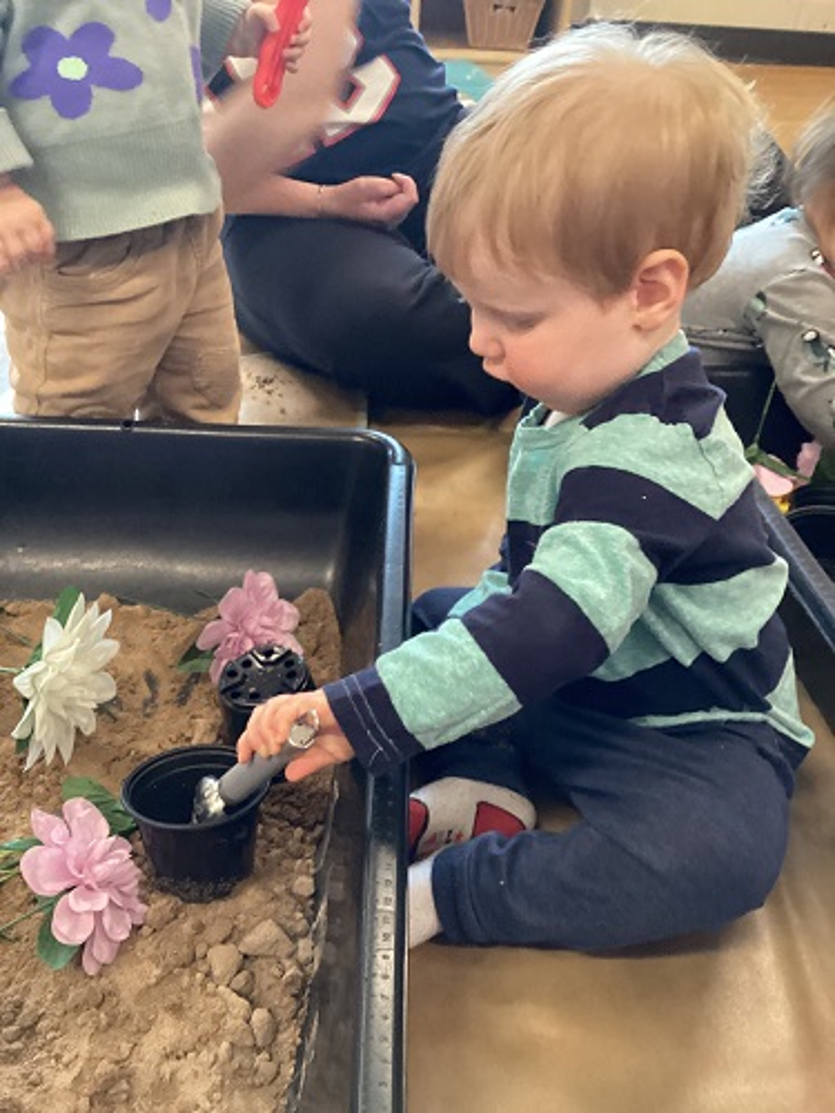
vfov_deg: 58.4
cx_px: 418
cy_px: 556
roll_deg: -3.5
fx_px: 997
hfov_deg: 45.4
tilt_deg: -35.9
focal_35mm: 31
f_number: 2.4
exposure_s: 1/30
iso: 500
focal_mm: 3.3
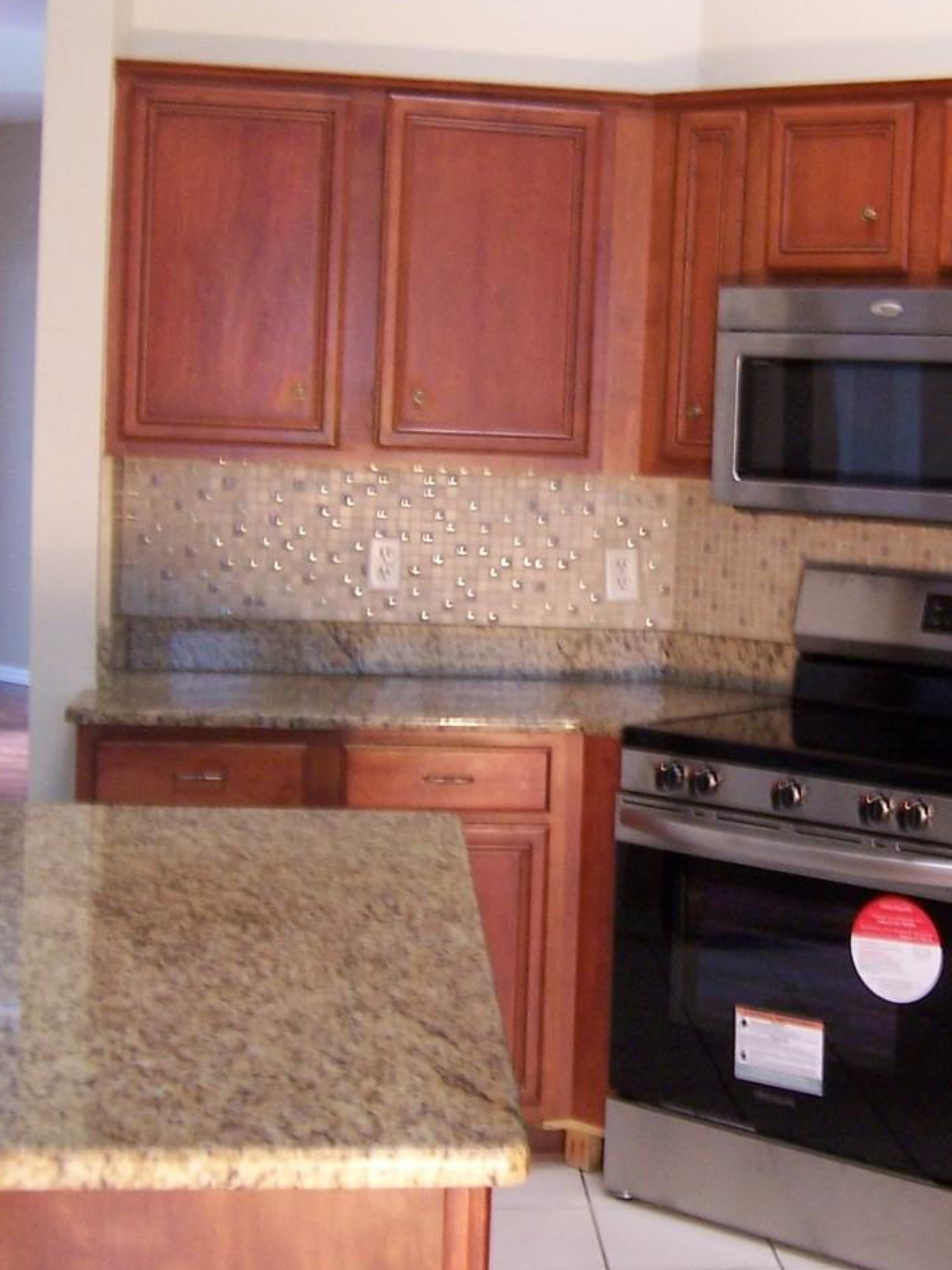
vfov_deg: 34.3
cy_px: 597
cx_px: 737
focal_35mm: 56
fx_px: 2054
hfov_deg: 25.7
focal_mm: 5.5
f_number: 3.4
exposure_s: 1/10
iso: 140
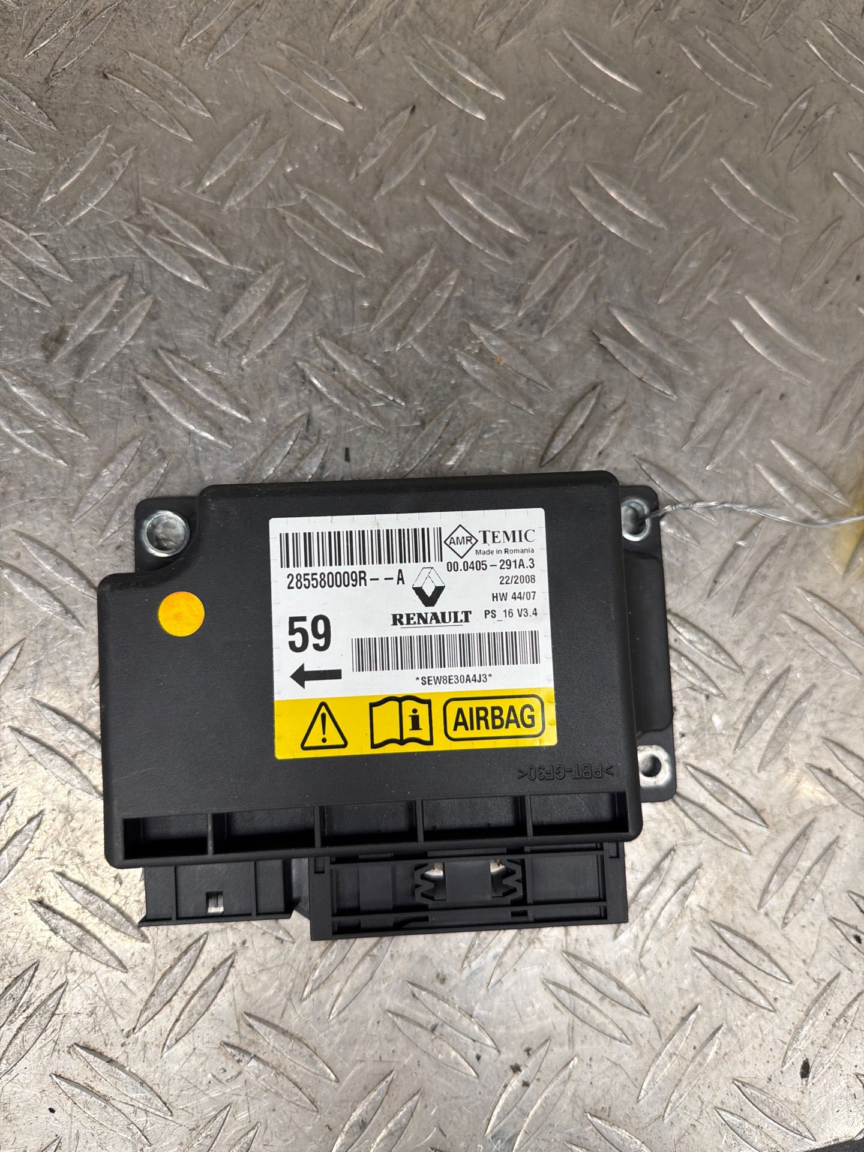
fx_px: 799
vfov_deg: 71.6
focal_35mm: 24
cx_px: 432
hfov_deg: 56.8
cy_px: 576
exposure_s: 1/100
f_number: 1.78
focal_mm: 6.76
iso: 160
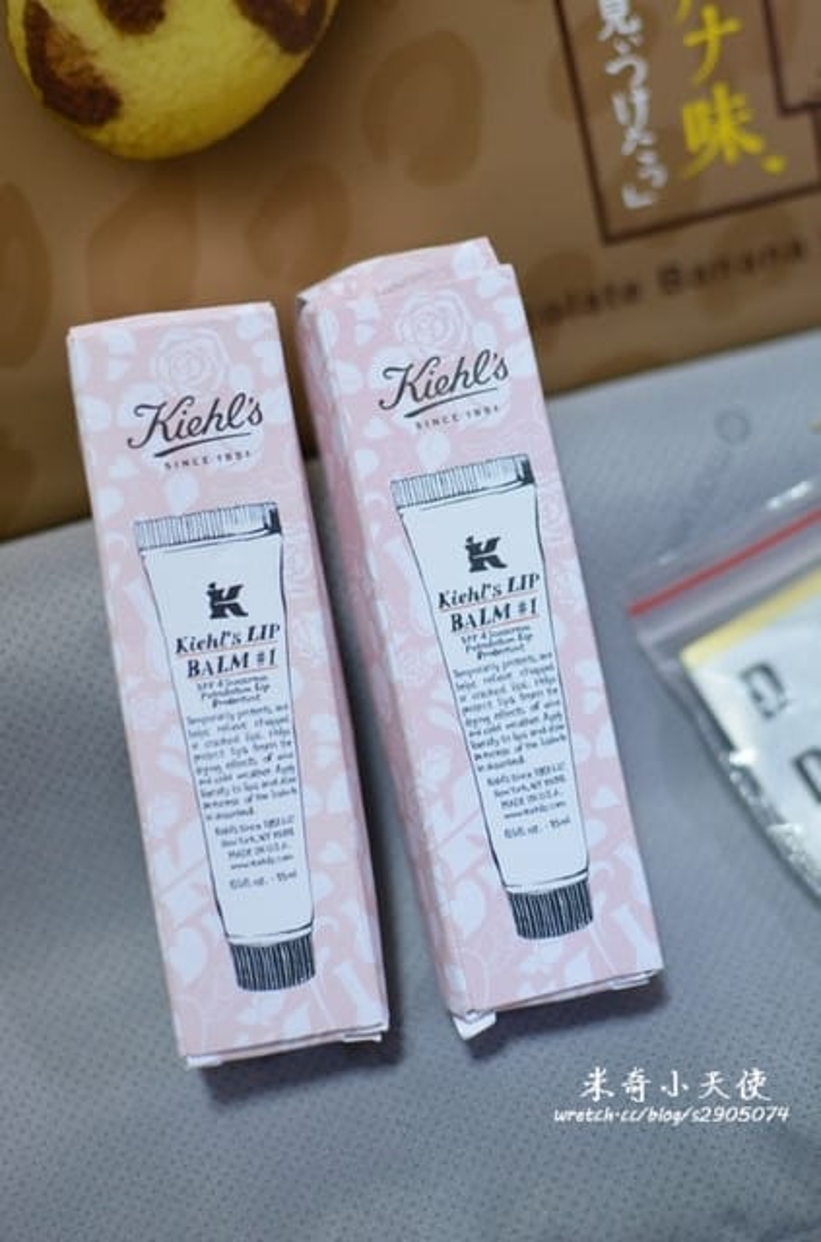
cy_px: 621
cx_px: 410
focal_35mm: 52
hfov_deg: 25.6
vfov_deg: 37.9
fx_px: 1807
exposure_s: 1/80
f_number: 2.5
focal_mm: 35
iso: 1600
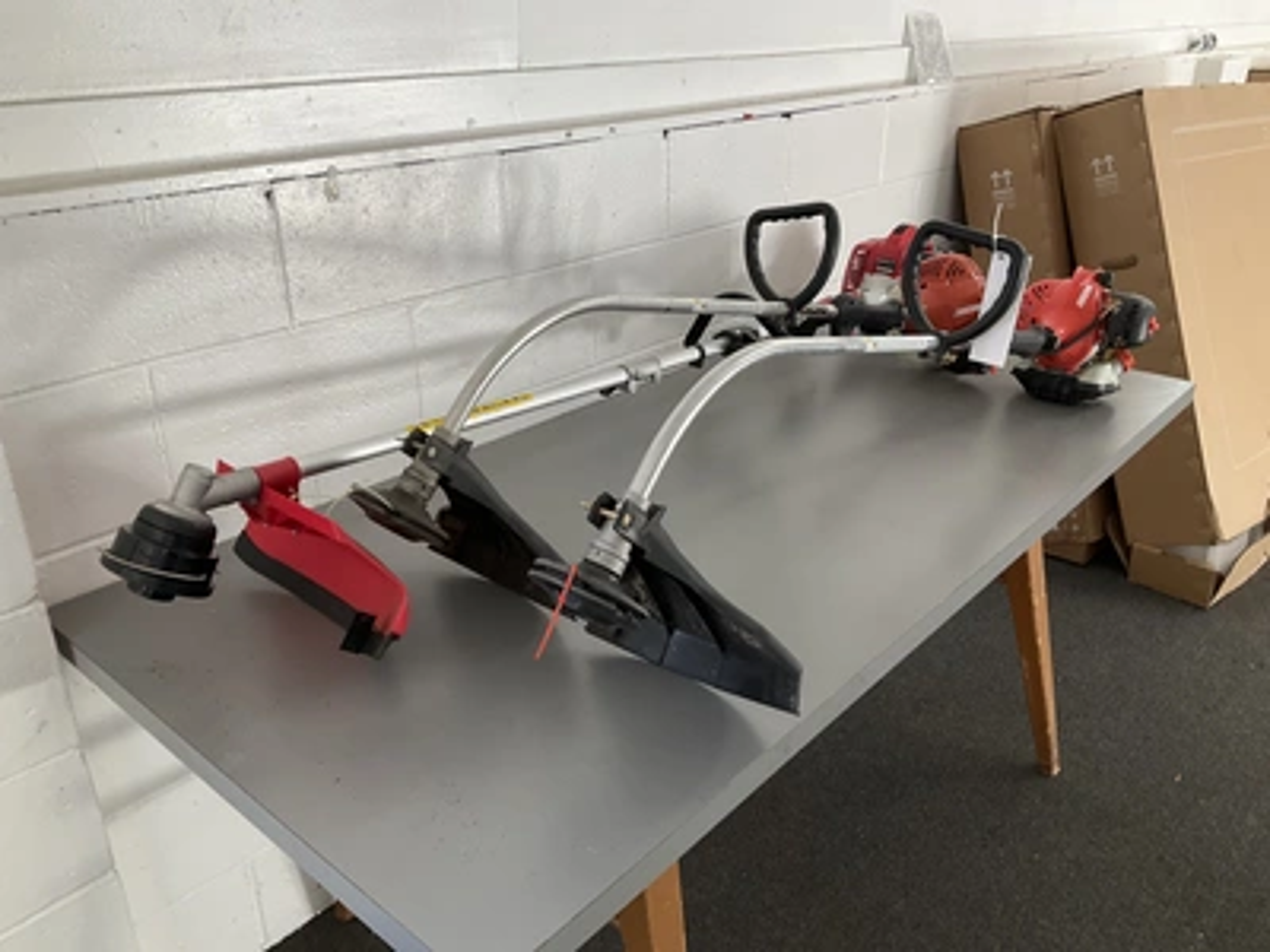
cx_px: 635
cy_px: 476
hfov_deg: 61.7
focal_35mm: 29
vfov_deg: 48.2
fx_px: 1064
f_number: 1.8
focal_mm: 3
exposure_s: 1/60
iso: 80
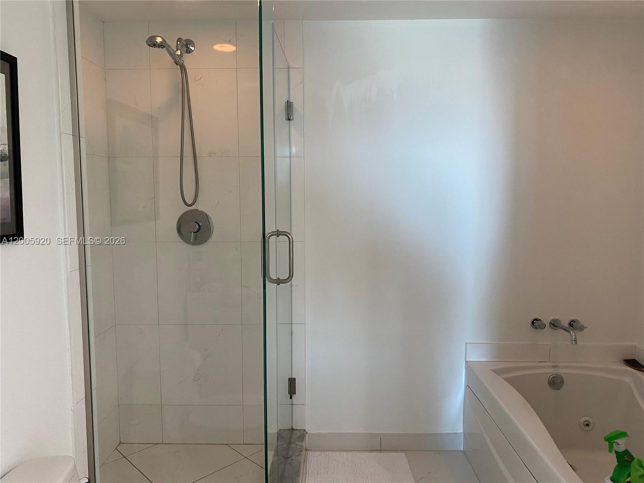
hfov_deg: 67.3
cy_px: 242
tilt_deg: -4.5
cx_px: 322
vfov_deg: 53.1
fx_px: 484
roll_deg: +0.2
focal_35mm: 26
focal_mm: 4.25
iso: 125
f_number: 1.8
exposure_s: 1/60
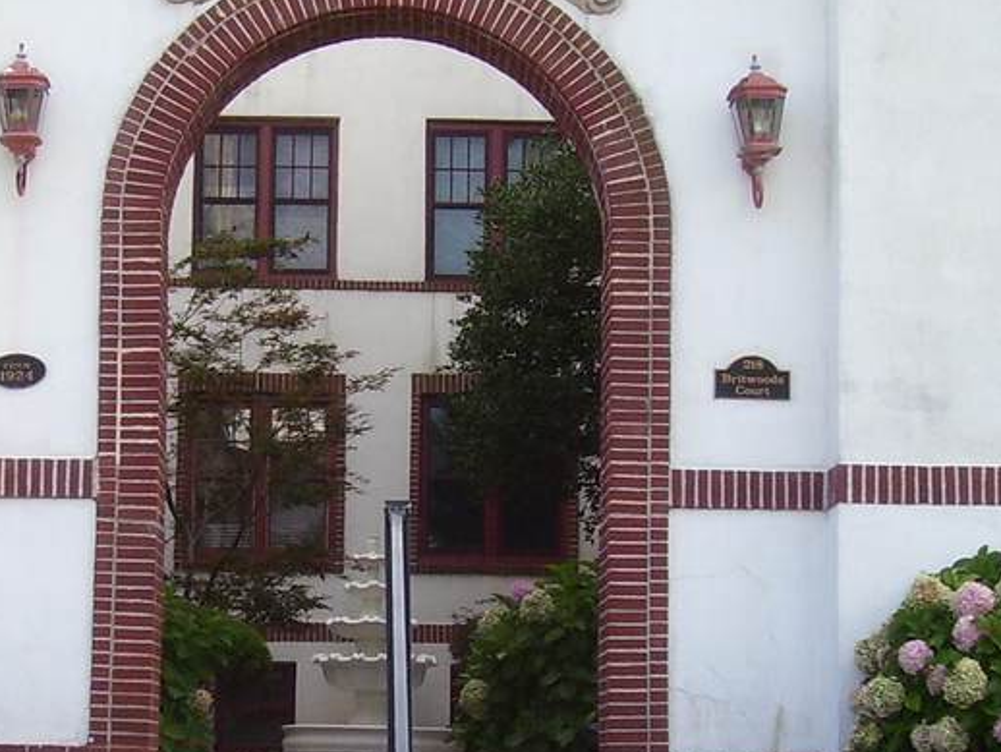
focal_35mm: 84
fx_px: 2430
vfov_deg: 17.5
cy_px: 547
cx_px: 359
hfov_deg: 23.2
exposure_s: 1/500
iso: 80
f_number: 2.7
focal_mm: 5.6
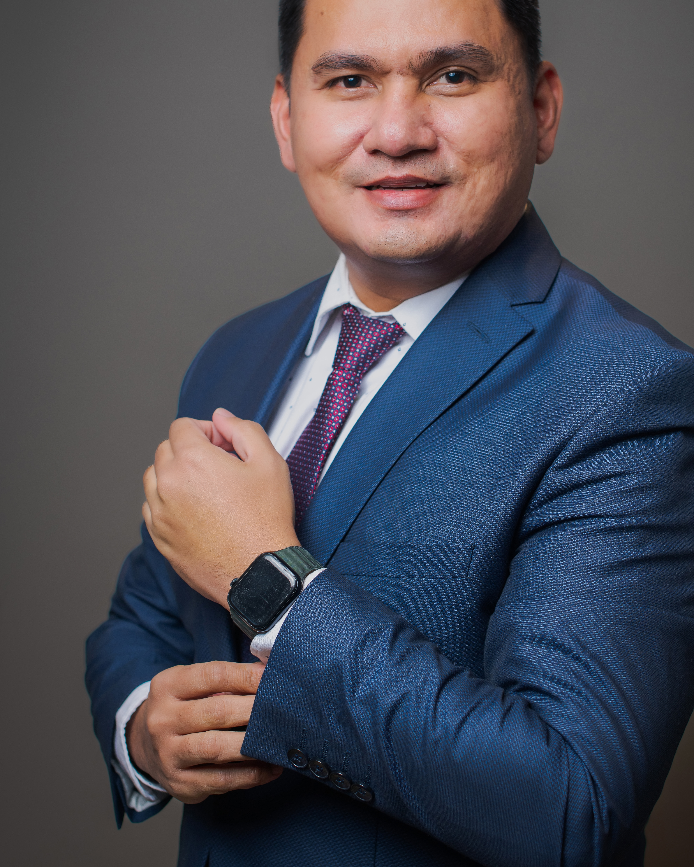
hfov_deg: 22.5
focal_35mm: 68
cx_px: 402
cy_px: 369
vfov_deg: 27.9
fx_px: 1746
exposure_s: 1/200
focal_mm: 50
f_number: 4
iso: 64
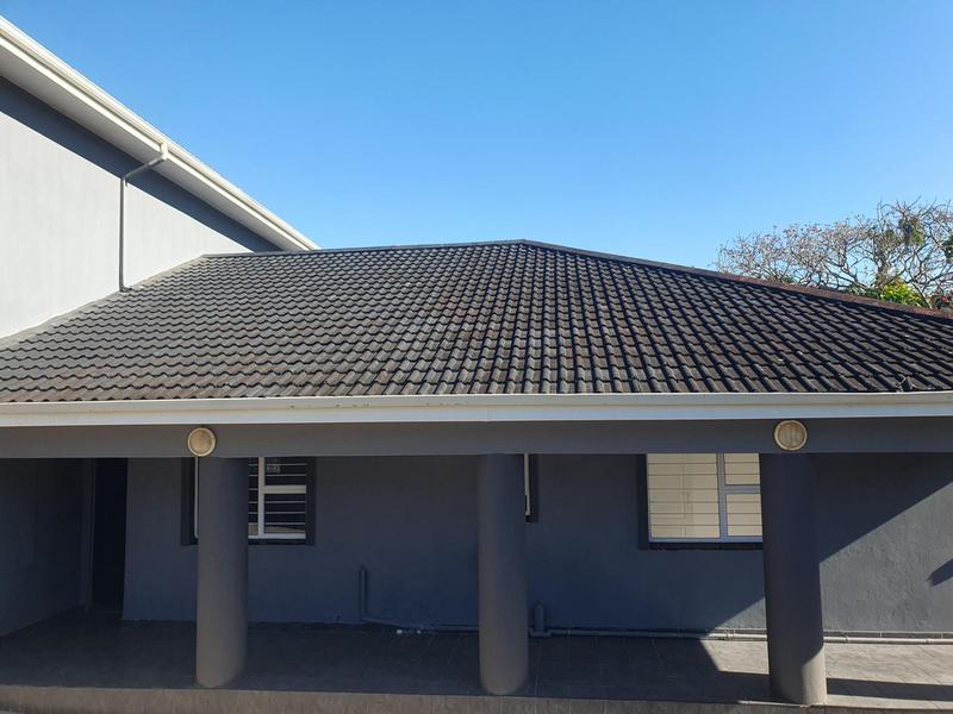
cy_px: 357
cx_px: 476
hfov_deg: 67.3
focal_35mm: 26
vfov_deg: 53.1
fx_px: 716
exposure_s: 1/564
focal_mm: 4.32
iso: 50
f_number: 2.4
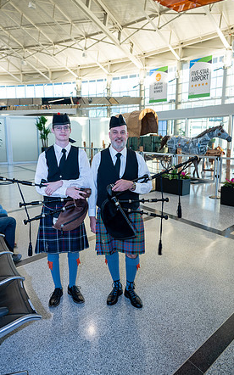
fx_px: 296
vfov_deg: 64.7
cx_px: 112
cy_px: 187
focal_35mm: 29
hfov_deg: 43.1
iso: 280
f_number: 4.5
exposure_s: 1/40
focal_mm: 28
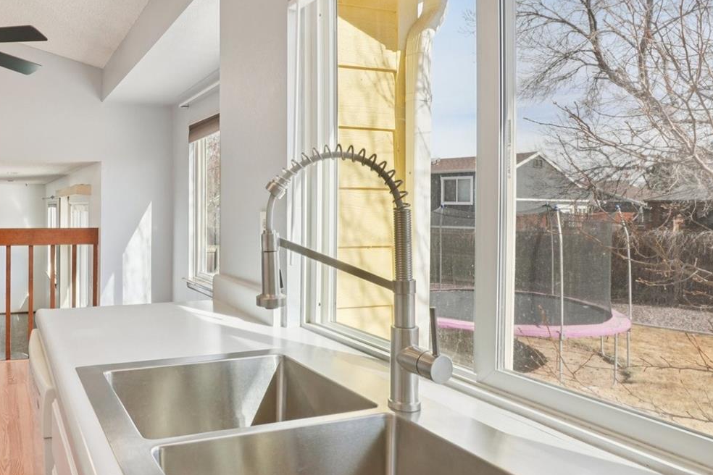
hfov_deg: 63.6
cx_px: 175
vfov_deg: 48.1
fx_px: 531
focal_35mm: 27
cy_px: 204
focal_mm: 11
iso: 100
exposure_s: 1/60
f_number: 8
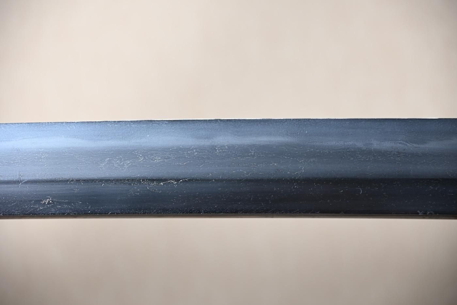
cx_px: 228
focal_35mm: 129
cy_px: 152
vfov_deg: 10.6
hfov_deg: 15.9
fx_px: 1637
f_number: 5.6
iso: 100
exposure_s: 1/2
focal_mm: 86
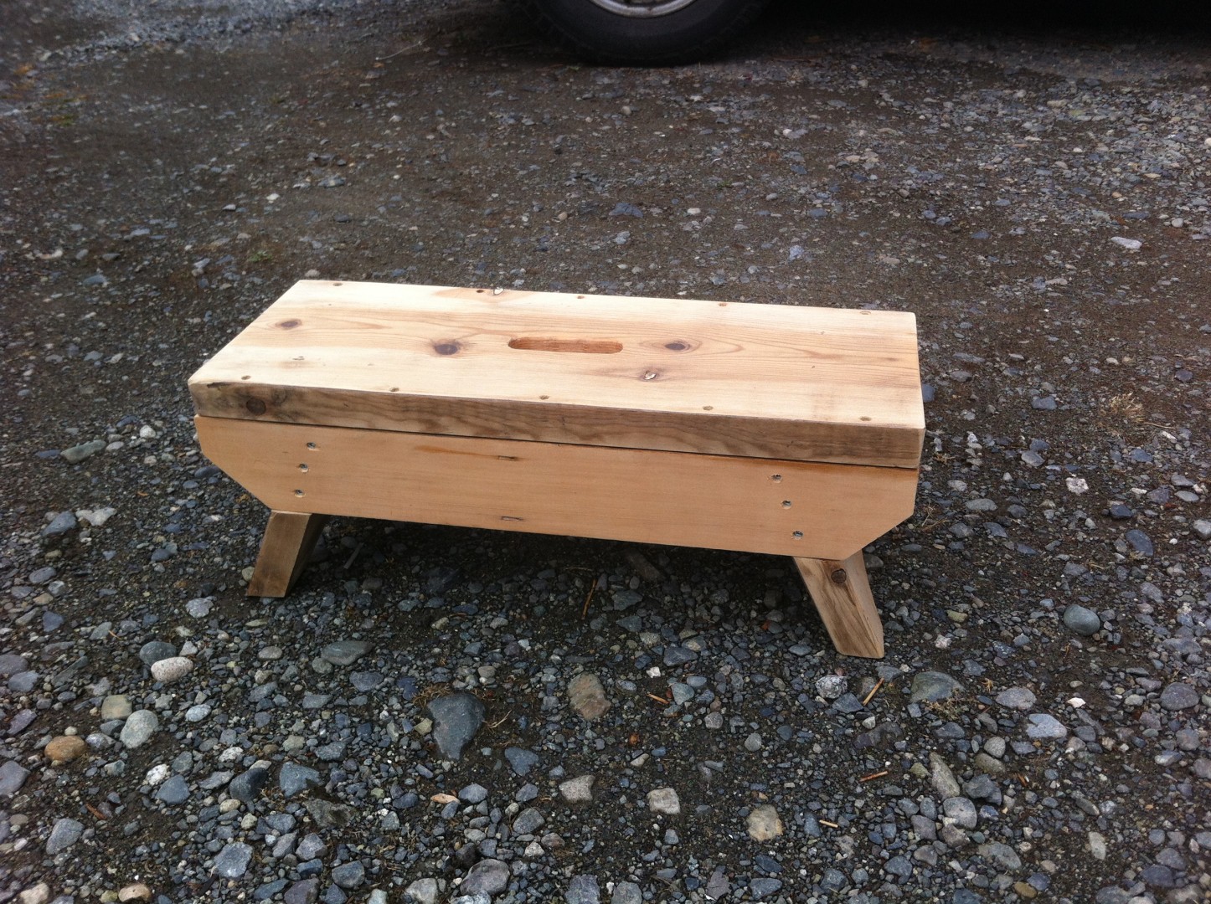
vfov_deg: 40.6
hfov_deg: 52.7
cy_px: 452
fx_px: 1223
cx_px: 606
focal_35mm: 35
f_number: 2.8
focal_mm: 3.85
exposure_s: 1/207
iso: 80
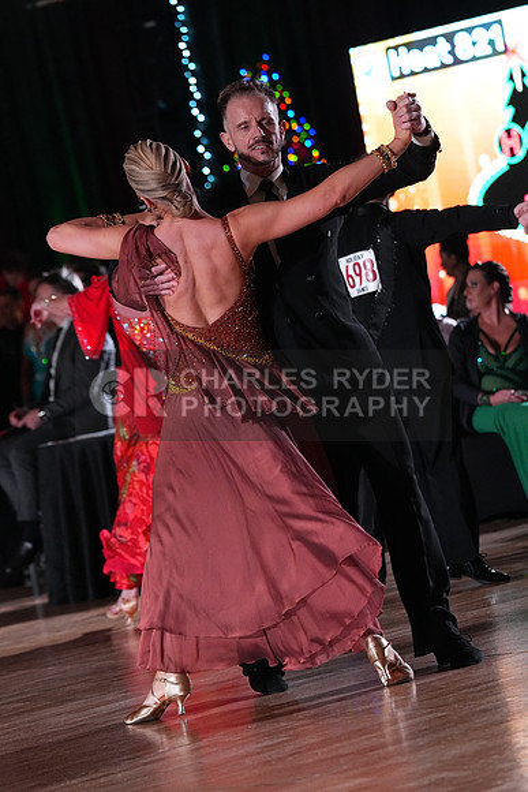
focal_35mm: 174
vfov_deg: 11.8
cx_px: 264
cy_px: 396
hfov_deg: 7.9
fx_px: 3825
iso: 6400
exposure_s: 1/400
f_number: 5
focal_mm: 174
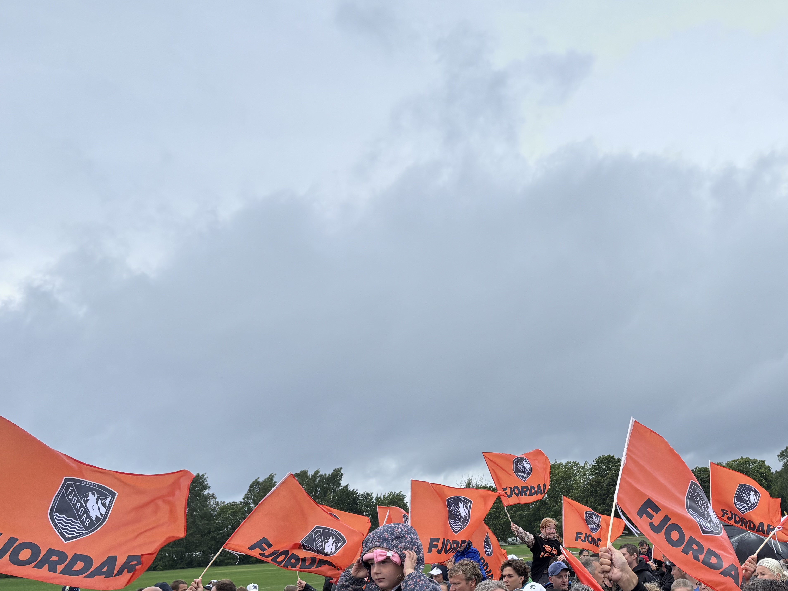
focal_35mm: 39
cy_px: 394
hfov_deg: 46.3
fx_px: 888
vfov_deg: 36.4
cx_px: 581
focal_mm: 5.96
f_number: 1.6
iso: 50
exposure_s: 1/533
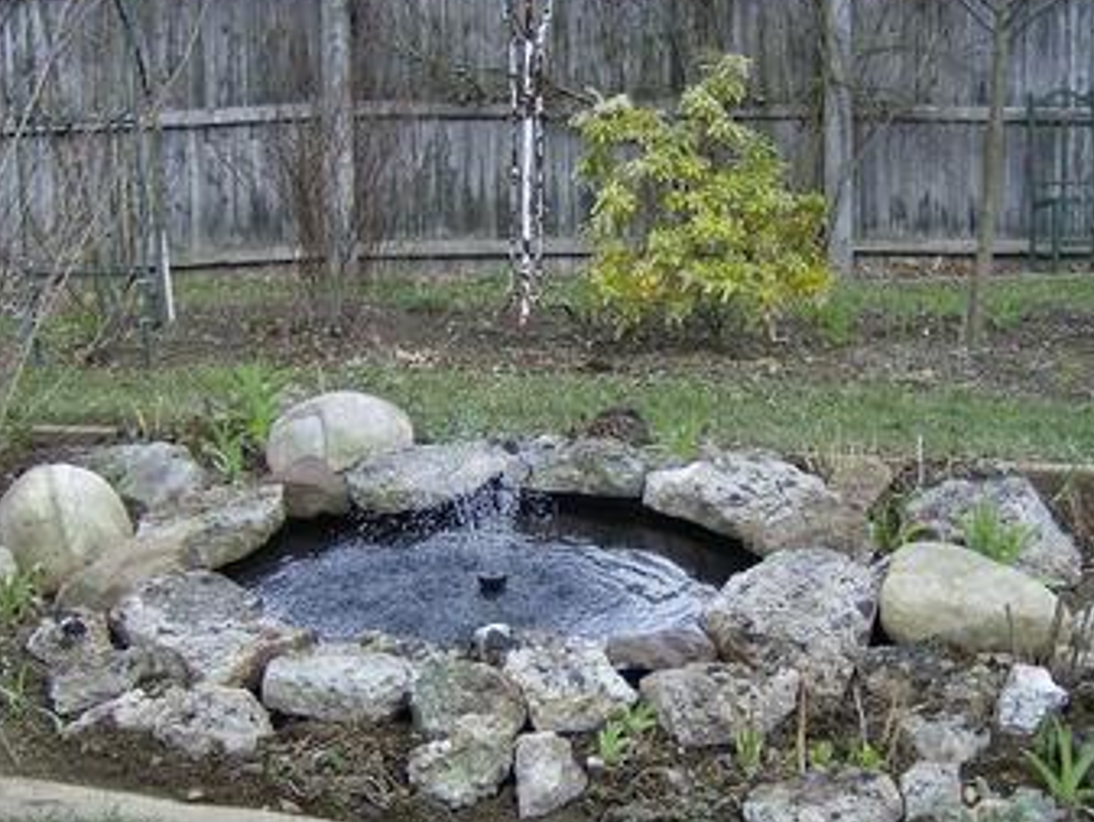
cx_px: 539
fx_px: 1486
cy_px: 487
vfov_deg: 30.8
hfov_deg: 40.4
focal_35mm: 47
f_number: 2.8
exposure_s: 1/342
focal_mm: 6
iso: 100
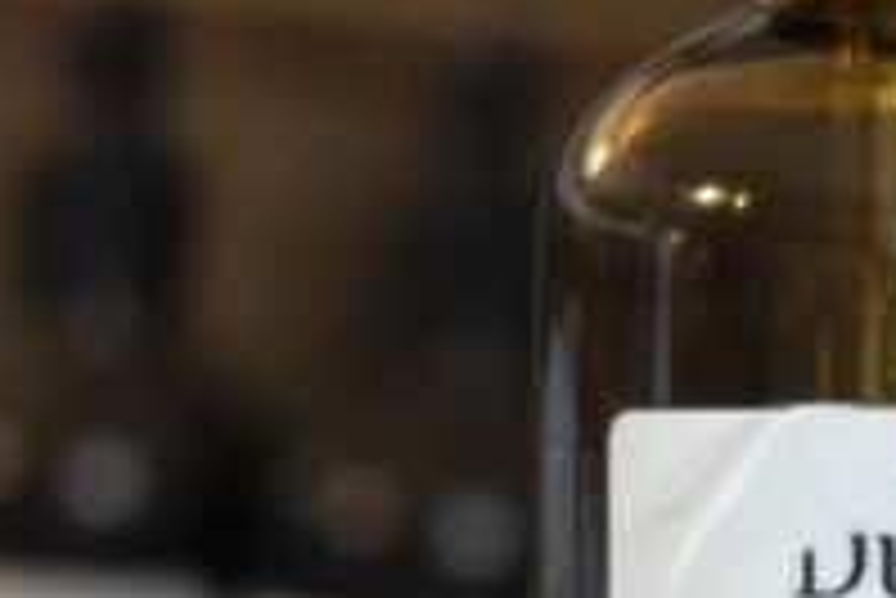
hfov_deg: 6.7
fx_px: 7671
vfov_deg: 4.5
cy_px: 591
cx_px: 743
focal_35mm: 308
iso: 8000
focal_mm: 60
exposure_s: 1/160
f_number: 5.6
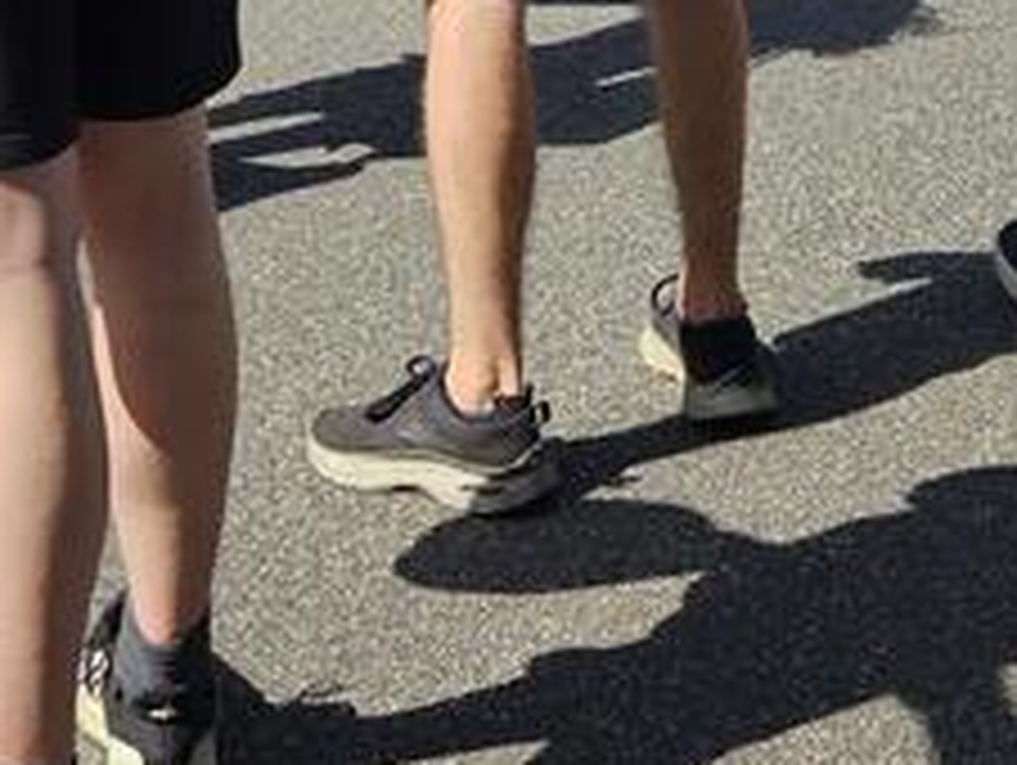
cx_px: 896
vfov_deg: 11.8
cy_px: -580
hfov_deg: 16.6
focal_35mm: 117
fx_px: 3441
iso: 25
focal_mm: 5.4
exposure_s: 1/1728
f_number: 1.8
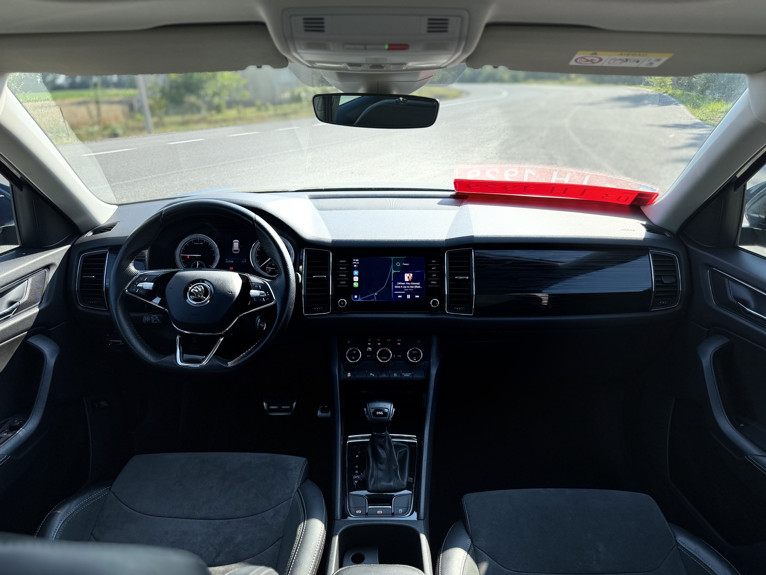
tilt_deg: -21.5
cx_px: 383
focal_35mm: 24
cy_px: 288
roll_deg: +1.0
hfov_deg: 71.6
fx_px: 531
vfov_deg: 56.8
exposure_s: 1/1193
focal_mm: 6.76
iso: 80
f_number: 1.78
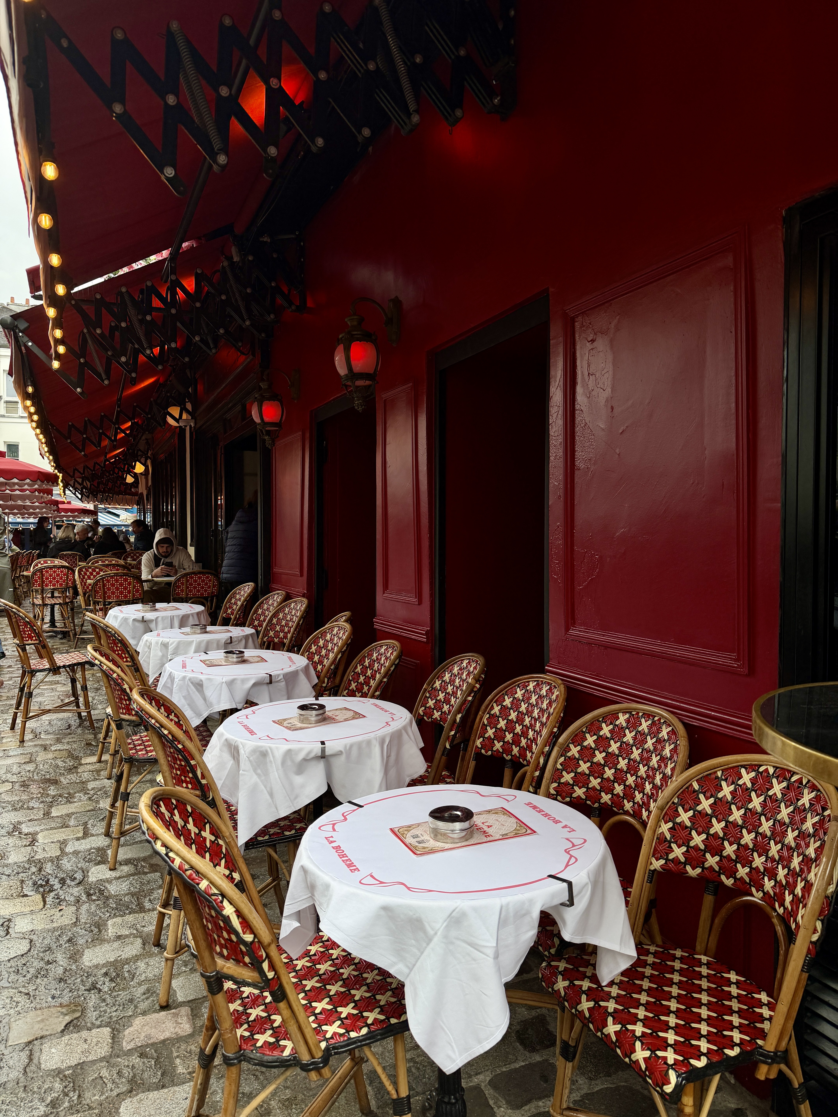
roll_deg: +0.2
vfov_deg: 71.6
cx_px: 419
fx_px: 775
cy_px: 558
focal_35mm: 24
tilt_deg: -1.8
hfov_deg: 56.8
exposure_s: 1/2299
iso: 80
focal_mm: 6.76
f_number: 1.78
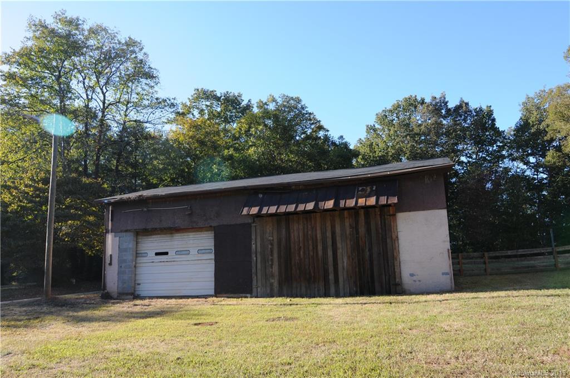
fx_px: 427
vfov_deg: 47.8
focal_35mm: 27
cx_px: 285
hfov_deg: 67.5
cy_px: 189
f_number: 6.3
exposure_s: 1/250
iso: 200
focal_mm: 18
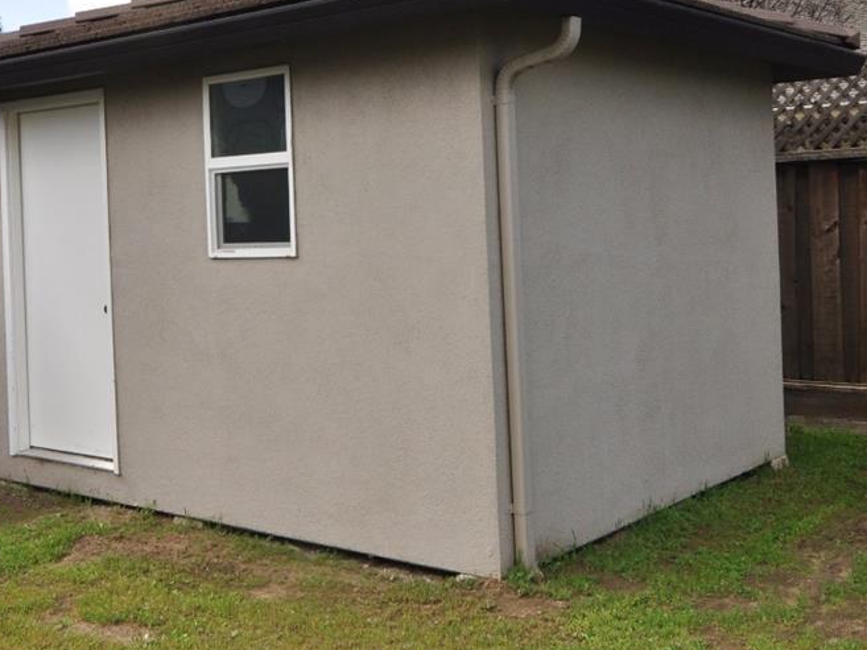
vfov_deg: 31.3
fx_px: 1152
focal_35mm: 46
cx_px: 358
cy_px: 226
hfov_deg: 41.1
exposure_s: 1/250
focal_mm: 14
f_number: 10
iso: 250
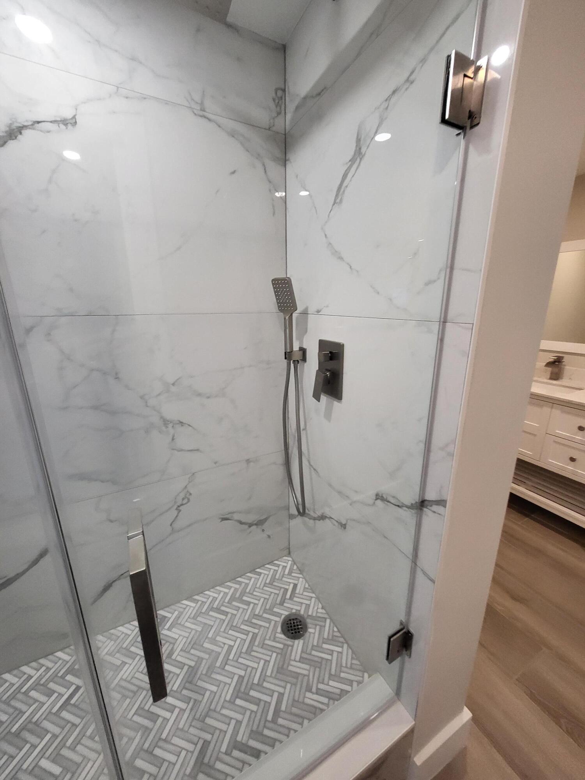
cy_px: 390
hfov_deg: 89.9
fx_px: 293
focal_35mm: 13
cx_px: 292
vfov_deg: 106.2
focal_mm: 1.74
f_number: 2.2
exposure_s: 1/60
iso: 160
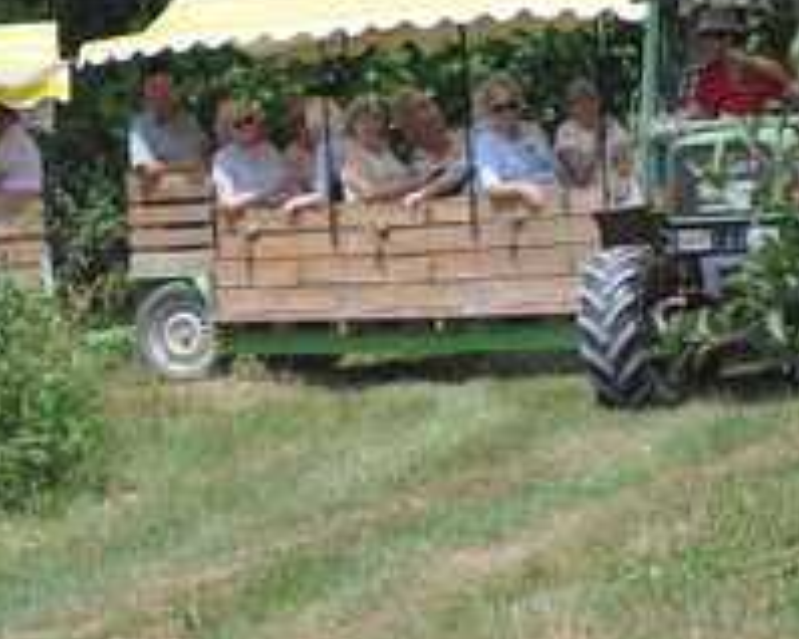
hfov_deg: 7.9
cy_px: 392
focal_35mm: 244
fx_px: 5769
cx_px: 385
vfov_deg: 6.3
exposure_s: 1/640
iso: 200
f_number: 6.3
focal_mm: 75
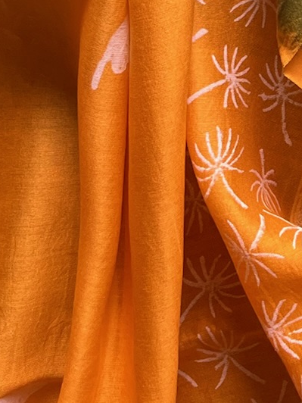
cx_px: 536
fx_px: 1163
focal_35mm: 100
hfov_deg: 13.4
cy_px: -235
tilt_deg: -88.4
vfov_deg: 17.3
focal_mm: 5.1
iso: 100
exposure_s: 1/121
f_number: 1.6
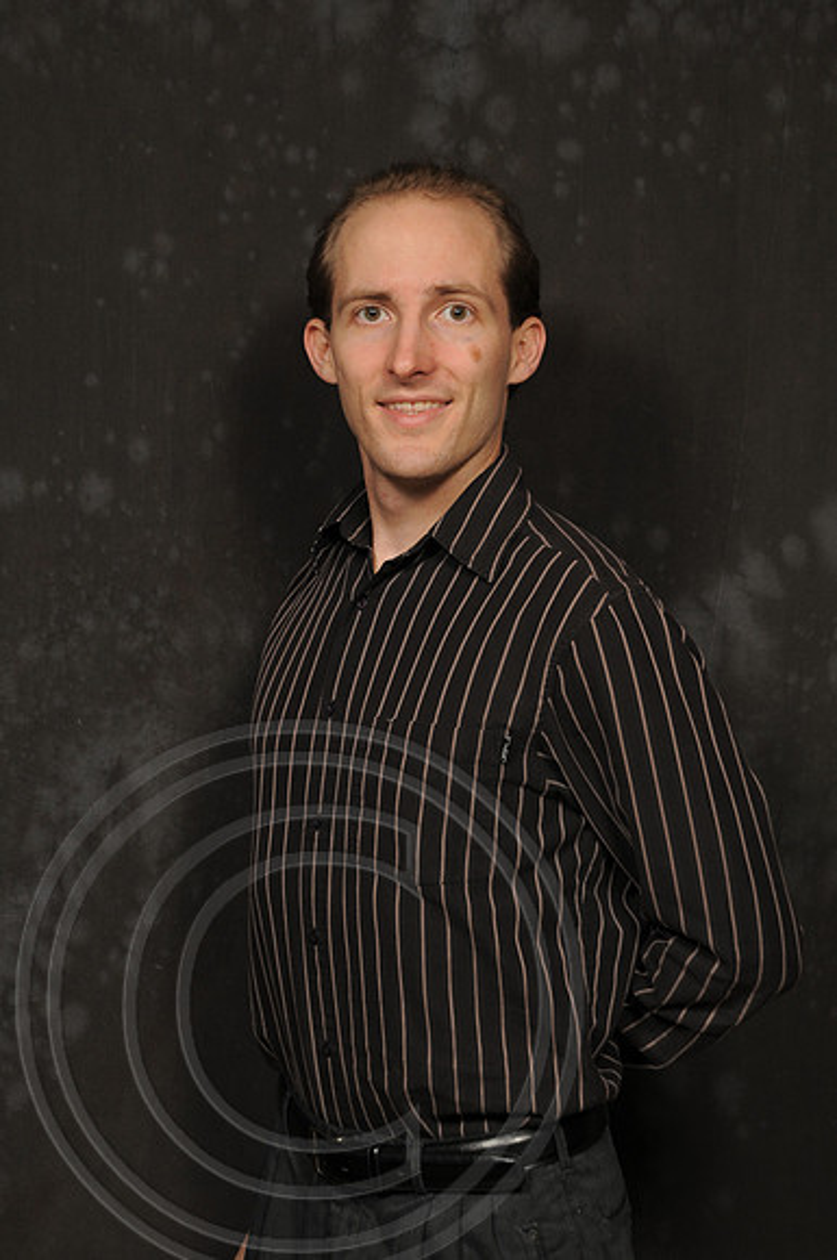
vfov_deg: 26.0
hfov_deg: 17.4
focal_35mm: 78
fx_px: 2728
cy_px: 630
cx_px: 418
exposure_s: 1/160
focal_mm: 52
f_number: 6.3
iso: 200
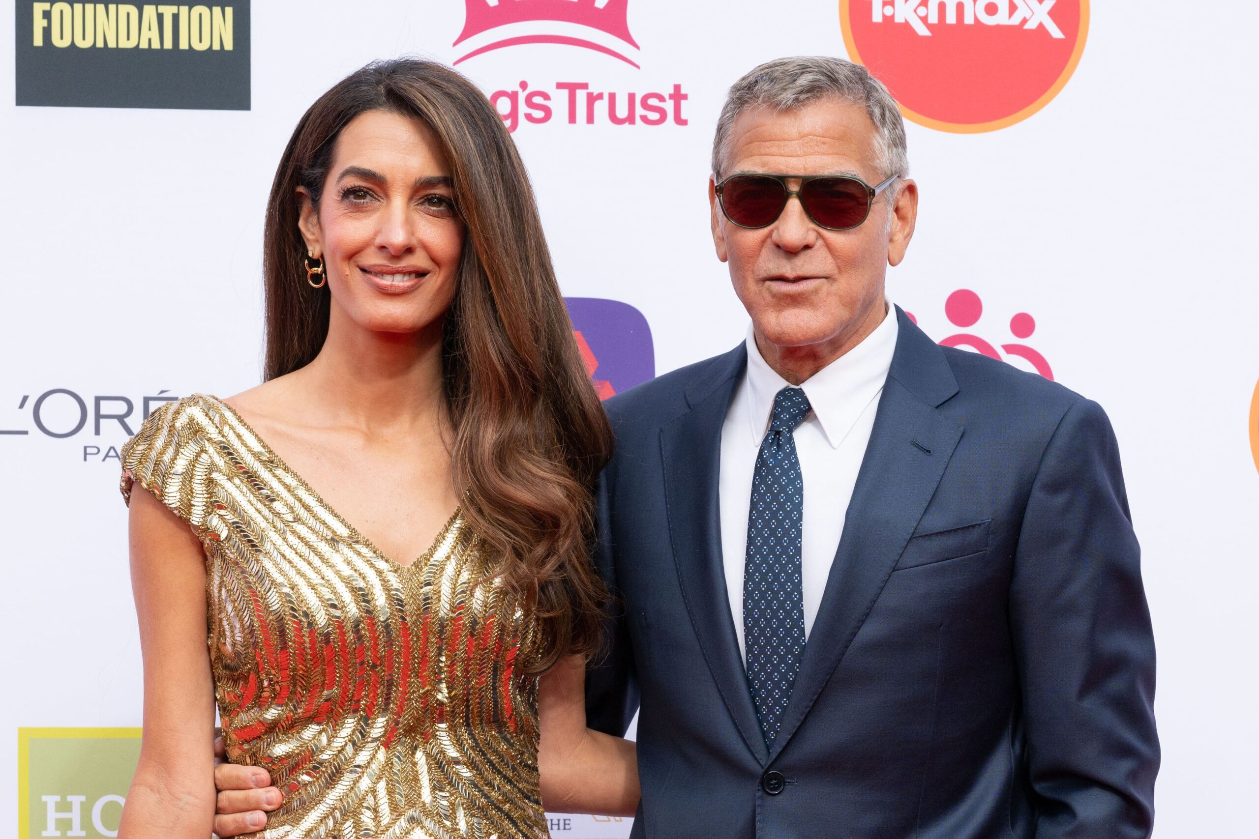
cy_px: 420
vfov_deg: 19.5
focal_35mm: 70
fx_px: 2448
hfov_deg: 28.8
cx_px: 630
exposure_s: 1/640
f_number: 6.3
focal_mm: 70
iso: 250
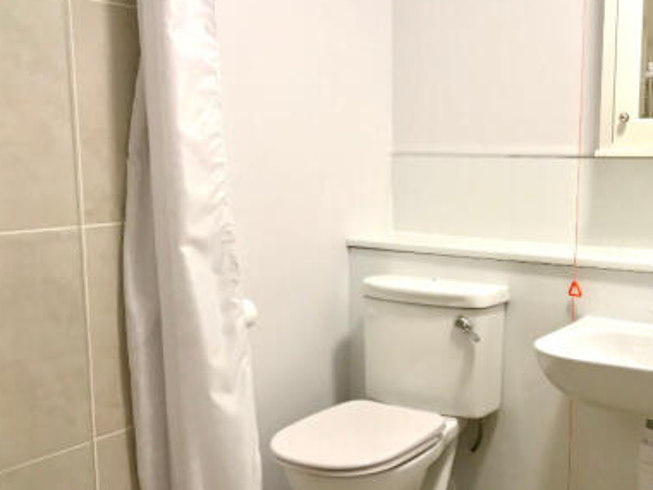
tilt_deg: -8.3
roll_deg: -0.4
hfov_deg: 42.9
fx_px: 811
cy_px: 281
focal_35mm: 43
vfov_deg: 33.5
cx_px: 461
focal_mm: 3.99
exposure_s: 1/33
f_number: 1.8
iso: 50
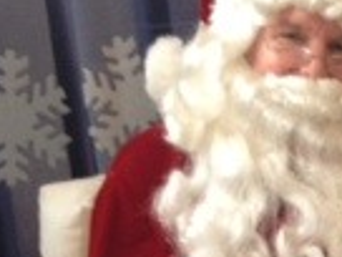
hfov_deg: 11.6
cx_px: 473
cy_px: 416
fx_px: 1630
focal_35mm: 165
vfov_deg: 8.7
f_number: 2.4
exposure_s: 1/20
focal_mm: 4.28
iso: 100
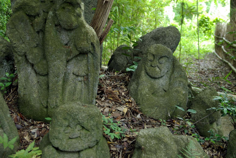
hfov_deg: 40.0
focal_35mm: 50
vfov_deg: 27.3
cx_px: 118
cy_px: 79
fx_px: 325
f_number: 2.8
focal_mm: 33
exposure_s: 1/30
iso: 200
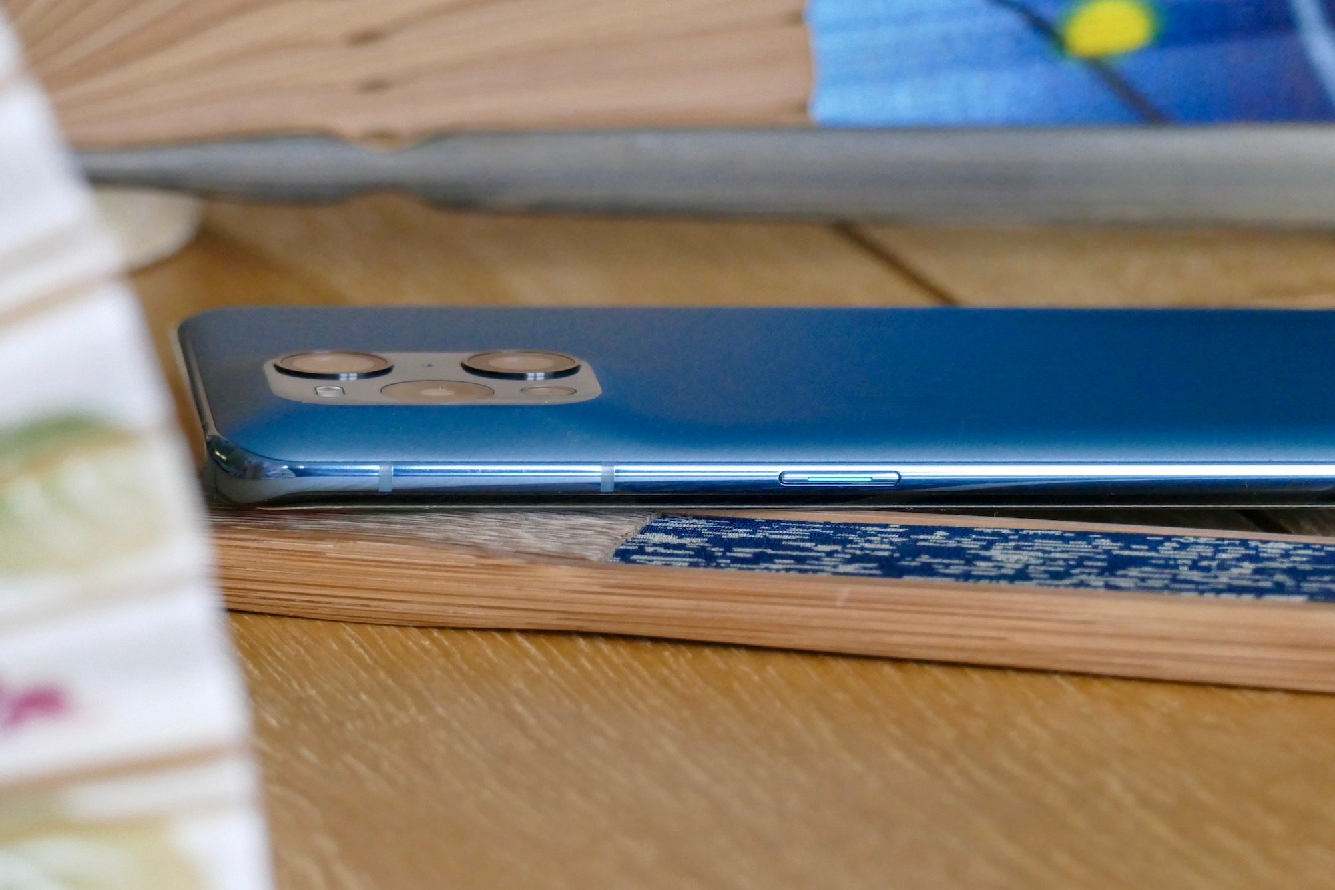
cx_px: 668
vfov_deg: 4.4
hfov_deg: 6.6
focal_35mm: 310
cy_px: 445
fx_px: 11494
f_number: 5
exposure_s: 1/100
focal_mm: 112.95
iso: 1600
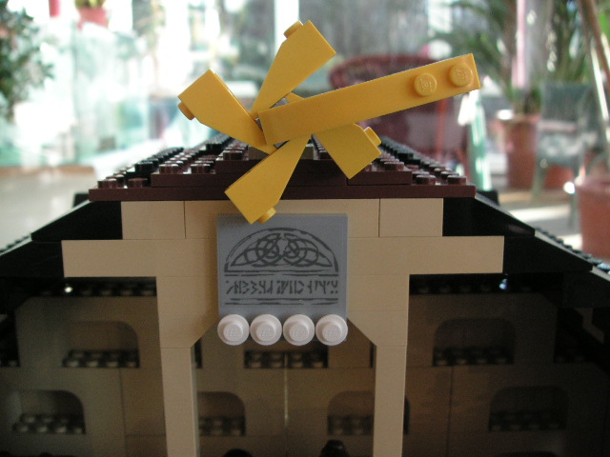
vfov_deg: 37.7
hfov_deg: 49.0
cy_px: 228
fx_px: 670
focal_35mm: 38
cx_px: 305
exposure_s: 1/45
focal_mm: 6.3
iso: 100
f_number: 3.3
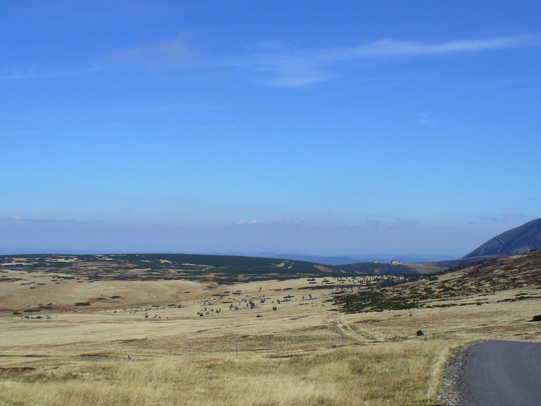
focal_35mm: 48
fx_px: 750
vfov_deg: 30.1
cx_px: 300
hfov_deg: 39.6
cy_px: 259
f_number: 5.6
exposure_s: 1/500
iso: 80
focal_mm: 6.1
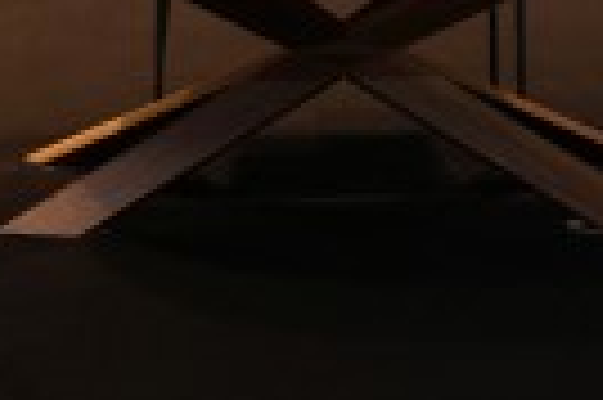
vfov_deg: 9.8
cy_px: -431
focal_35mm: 129
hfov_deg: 15.9
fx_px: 2158
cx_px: 302
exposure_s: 1/125
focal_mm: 16
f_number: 4
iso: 800
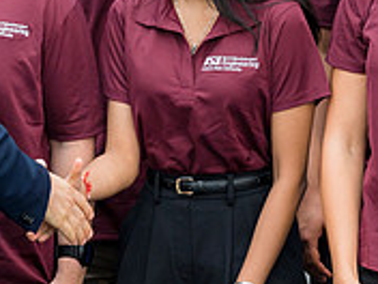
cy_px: -10
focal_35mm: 475
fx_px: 5187
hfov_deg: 4.2
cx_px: 37
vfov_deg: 3.1
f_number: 4
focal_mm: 150
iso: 100
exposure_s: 1/250
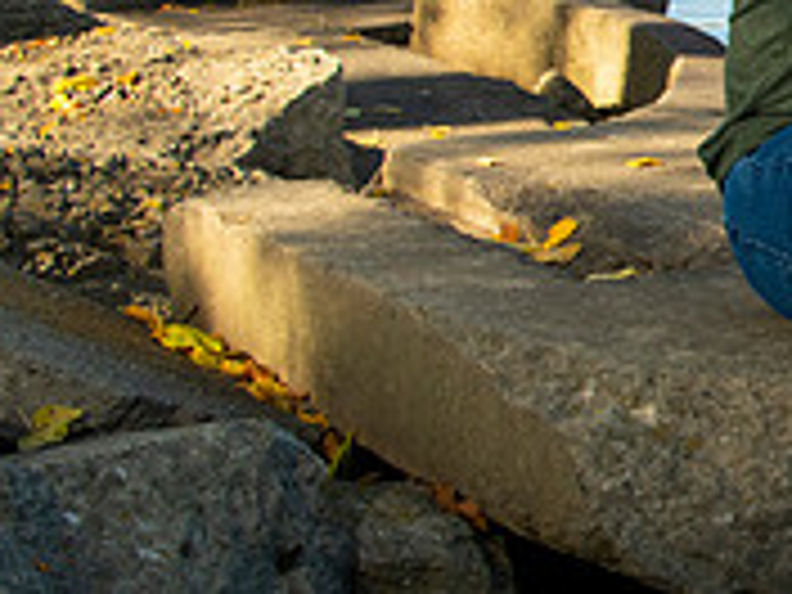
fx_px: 2700
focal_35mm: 118
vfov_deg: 12.4
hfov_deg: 15.3
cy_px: 43
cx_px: 1238
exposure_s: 1/160
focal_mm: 35
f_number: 14
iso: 800
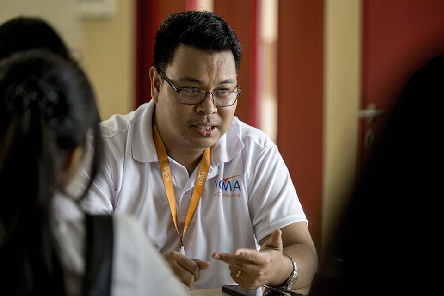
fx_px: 1788
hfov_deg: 14.2
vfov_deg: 9.5
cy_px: 148
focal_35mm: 145
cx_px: 222
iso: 500
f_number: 2.8
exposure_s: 1/200
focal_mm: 145
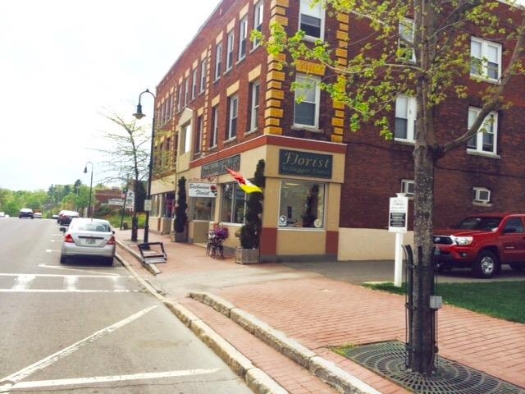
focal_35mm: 30
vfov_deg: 46.8
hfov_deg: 60.0
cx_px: 262
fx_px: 455
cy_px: 197
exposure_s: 1/1953
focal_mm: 4.12
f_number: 2.2
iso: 32
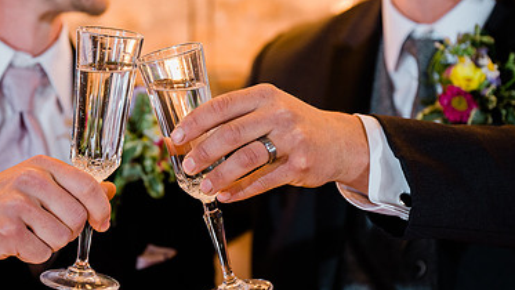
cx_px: 192
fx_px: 1557
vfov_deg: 10.6
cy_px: 131
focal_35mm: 114
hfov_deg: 18.7
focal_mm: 70
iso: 800
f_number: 2.8
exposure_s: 1/200
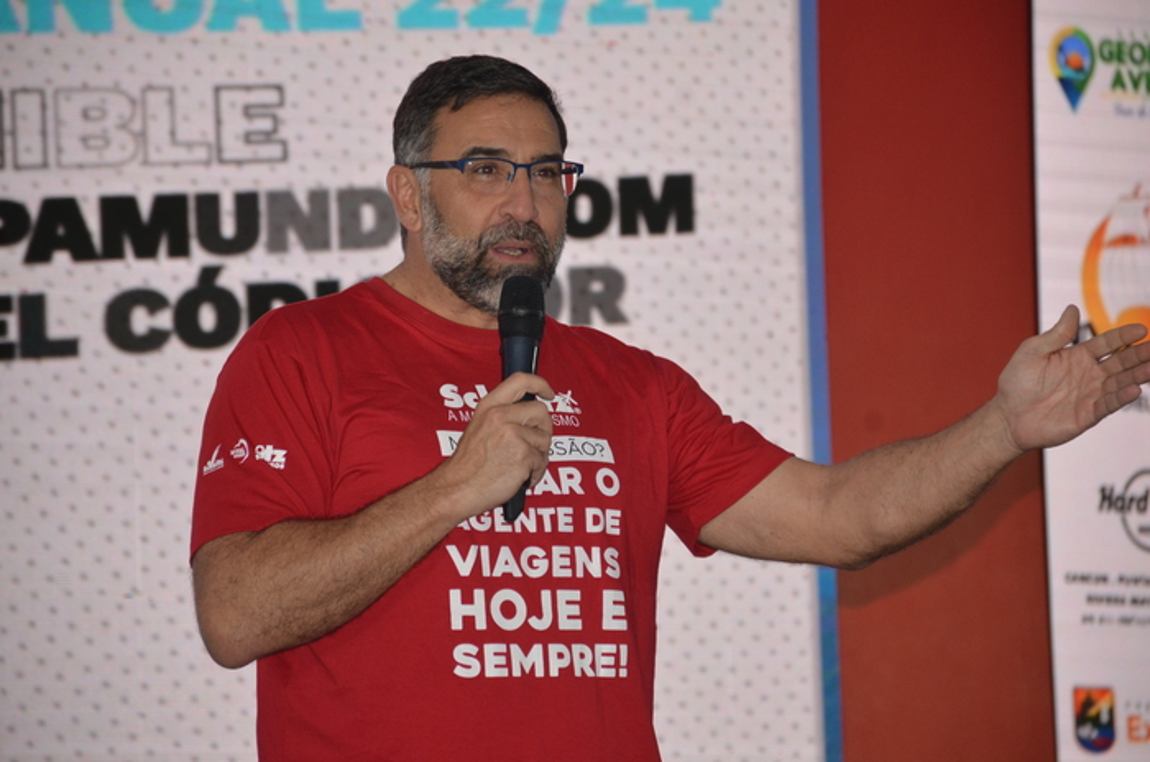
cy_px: 381
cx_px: 575
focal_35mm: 210
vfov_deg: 6.5
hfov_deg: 9.8
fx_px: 6696
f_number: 5.6
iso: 800
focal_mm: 140
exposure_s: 1/60
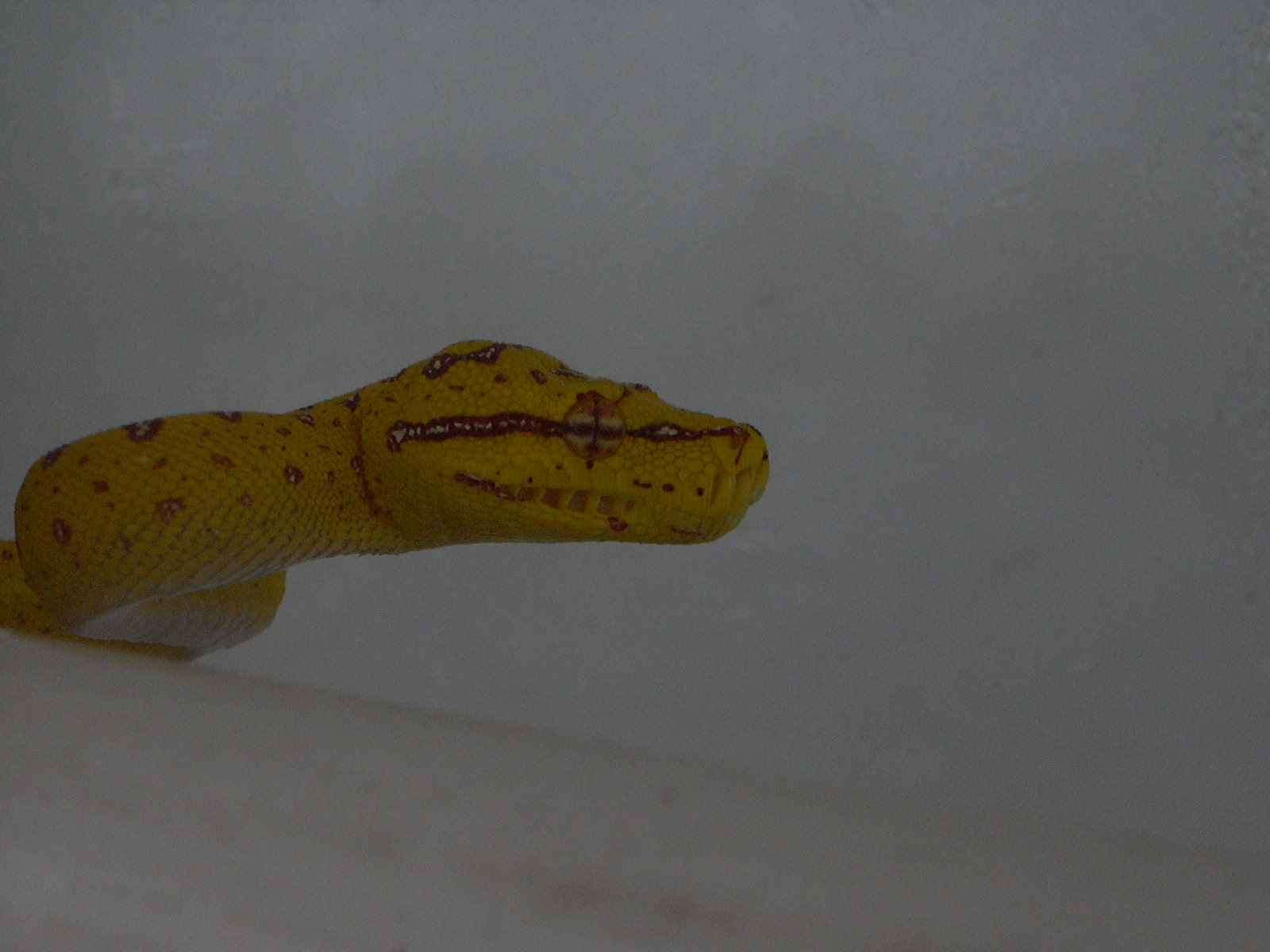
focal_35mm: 63
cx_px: 635
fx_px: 2311
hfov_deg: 30.7
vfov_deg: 23.3
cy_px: 476
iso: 200
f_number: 3.62
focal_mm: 9.79
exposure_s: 1/32.3
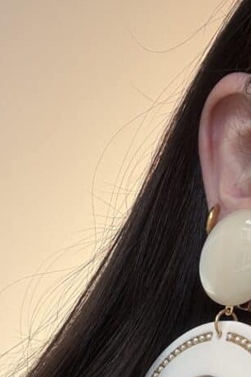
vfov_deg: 27.1
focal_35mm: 70
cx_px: 12
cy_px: 384
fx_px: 732
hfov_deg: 19.0
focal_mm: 2.69
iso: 32
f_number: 1.9
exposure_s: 1/100
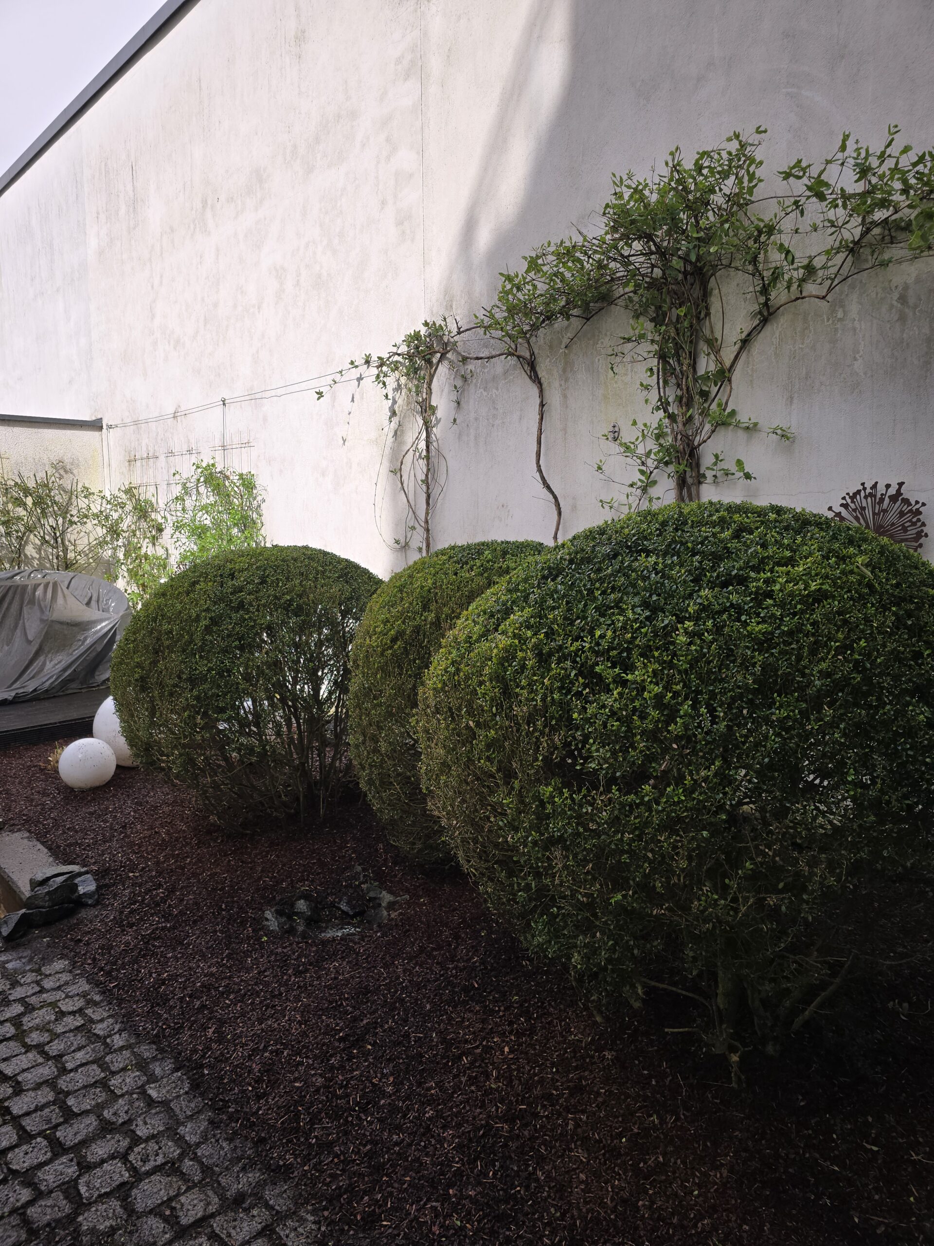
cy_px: 623
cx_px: 467
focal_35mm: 23
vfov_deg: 73.9
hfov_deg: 58.9
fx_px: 827
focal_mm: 6.3
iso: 12
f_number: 1.7
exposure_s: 1/431
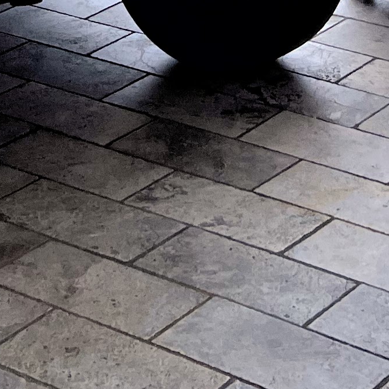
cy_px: -435
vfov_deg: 11.2
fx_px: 1755
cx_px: 205
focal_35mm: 138
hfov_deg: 12.7
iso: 50
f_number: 1.5
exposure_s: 1/2045
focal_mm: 5.7
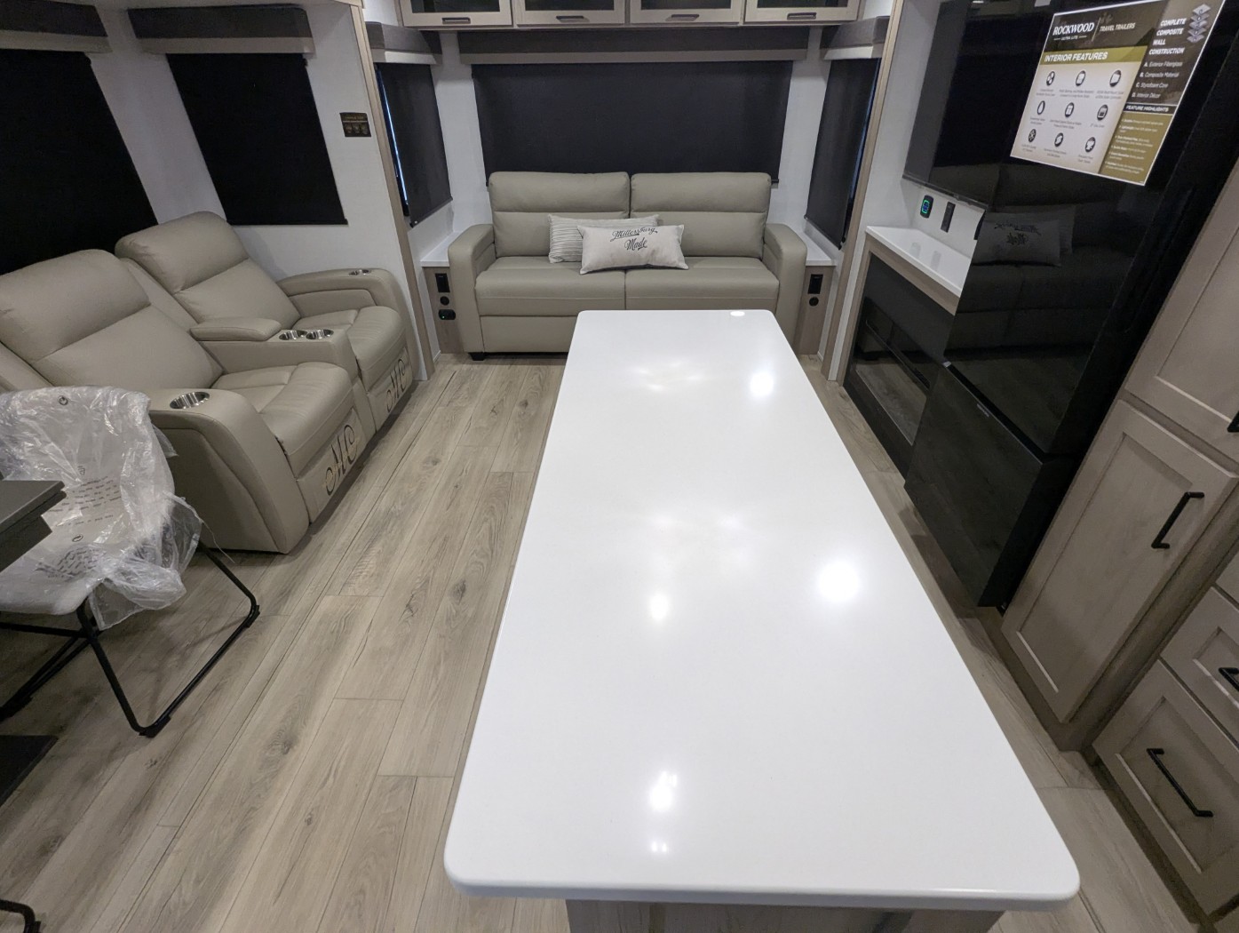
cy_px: 466
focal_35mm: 16
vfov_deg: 78.2
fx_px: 573
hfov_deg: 94.4
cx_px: 620
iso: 309
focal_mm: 2.35
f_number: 2.2
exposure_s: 1/99.1
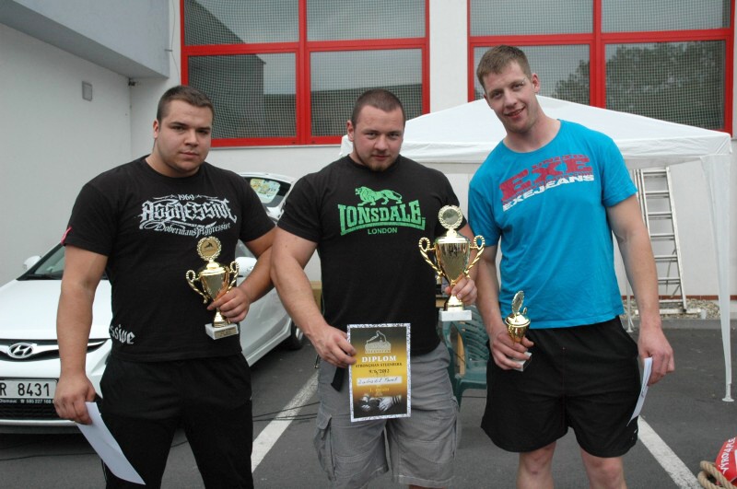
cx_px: 368
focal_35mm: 38
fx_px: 767
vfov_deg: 35.4
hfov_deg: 51.3
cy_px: 244
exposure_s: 1/200
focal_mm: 25
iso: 500
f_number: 7.1
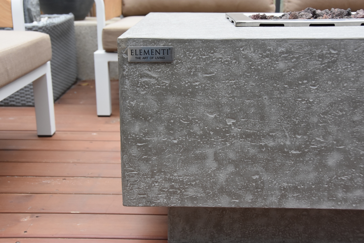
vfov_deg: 28.1
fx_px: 485
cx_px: 182
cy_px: 122
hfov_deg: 41.1
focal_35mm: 48
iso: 800
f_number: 6.7
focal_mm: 32
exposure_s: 1/180
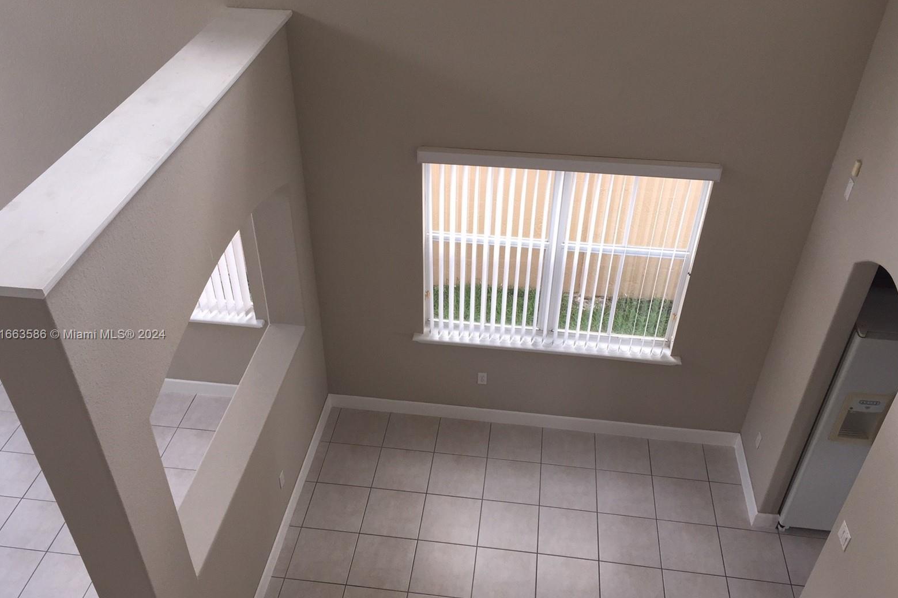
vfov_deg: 42.3
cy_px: 335
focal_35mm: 31
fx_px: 773
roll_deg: +0.1
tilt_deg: -38.5
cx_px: 442
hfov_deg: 60.3
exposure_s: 1/120
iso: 50
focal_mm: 4.15
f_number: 2.2
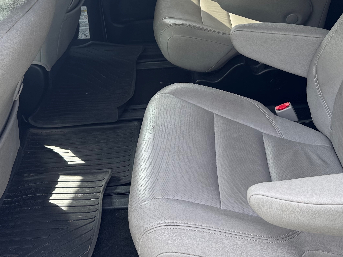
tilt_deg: -23.1
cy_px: 22
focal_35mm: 46
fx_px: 456
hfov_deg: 41.2
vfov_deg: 30.1
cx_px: 192
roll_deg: -3.5
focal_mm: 6.76
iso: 80
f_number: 1.78
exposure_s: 1/345
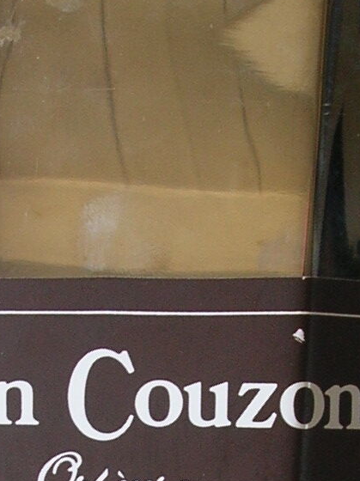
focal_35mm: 143
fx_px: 1986
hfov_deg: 10.4
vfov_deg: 13.6
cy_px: 518
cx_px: 232
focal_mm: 5.8
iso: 50
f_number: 2.8
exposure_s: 1/19.5
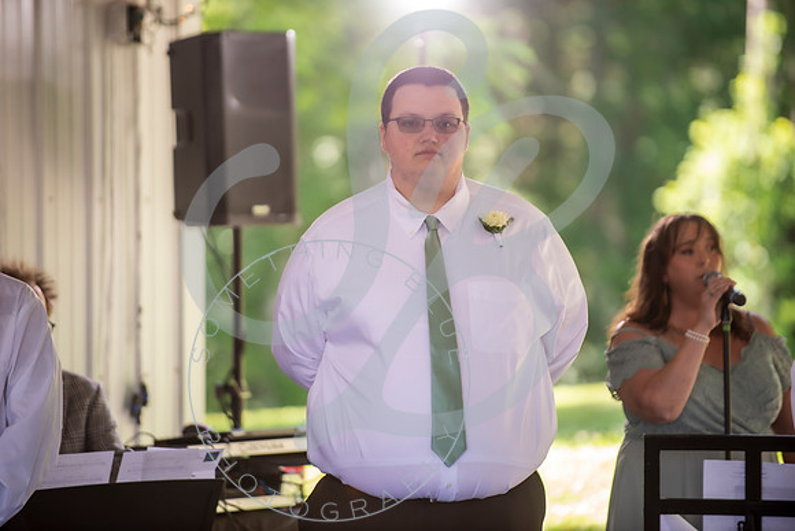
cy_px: 266
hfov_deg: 10.3
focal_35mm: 200
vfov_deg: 6.9
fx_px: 4417
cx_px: 398
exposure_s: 1/200
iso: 320
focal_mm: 200
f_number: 2.8
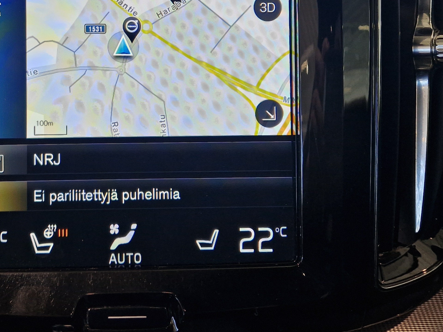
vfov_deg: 29.3
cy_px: 51
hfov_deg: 38.5
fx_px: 614
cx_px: 103
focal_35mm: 48
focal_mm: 5.4
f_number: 1.8
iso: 100
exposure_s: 1/180
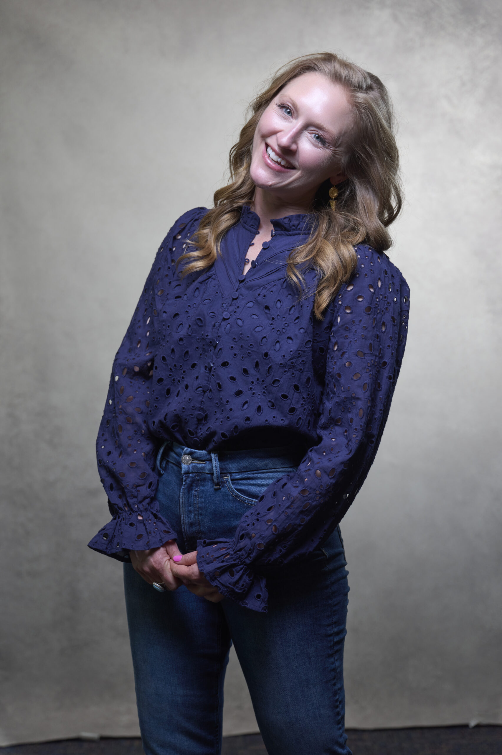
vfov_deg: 28.5
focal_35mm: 71
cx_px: 251
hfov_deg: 19.2
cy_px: 378
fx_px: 1487
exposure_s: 1/160
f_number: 4
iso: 640
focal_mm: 71
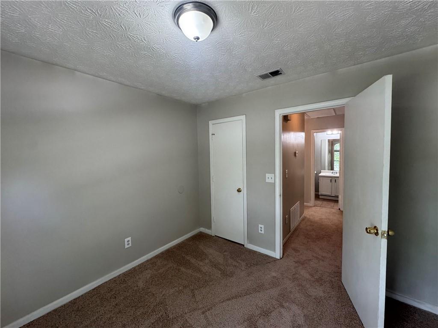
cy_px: 164
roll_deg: +1.1
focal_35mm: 14
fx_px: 177
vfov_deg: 85.7
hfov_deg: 102.1
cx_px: 219
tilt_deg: -2.6
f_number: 2.2
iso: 320
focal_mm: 2.22
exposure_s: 1/120
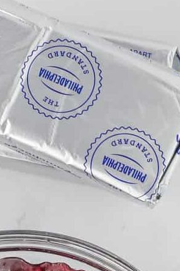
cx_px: -67
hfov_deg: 7.7
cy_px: 337
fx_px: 1313
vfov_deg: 11.5
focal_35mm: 175
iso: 450
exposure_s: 1/125
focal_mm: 50
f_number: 8
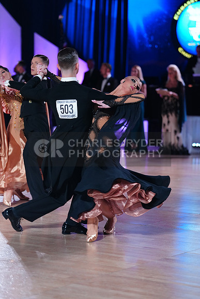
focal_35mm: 108
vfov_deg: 18.9
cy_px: 150
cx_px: 100
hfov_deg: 12.7
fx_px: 899
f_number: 2.8
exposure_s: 1/400
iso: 2000
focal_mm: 108
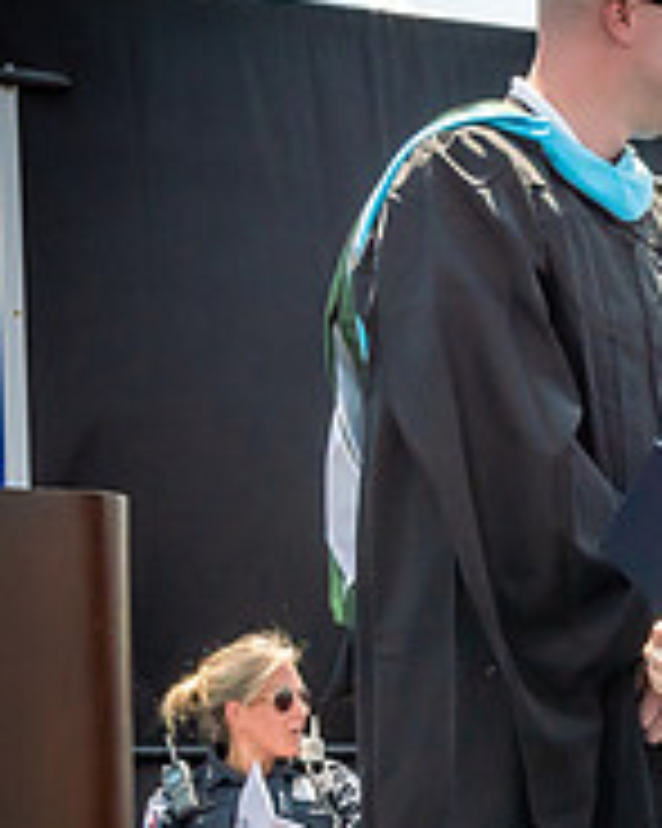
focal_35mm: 123
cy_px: 732
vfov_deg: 15.5
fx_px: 3015
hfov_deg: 12.2
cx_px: 823
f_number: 7.1
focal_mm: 20
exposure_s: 1/800
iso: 200
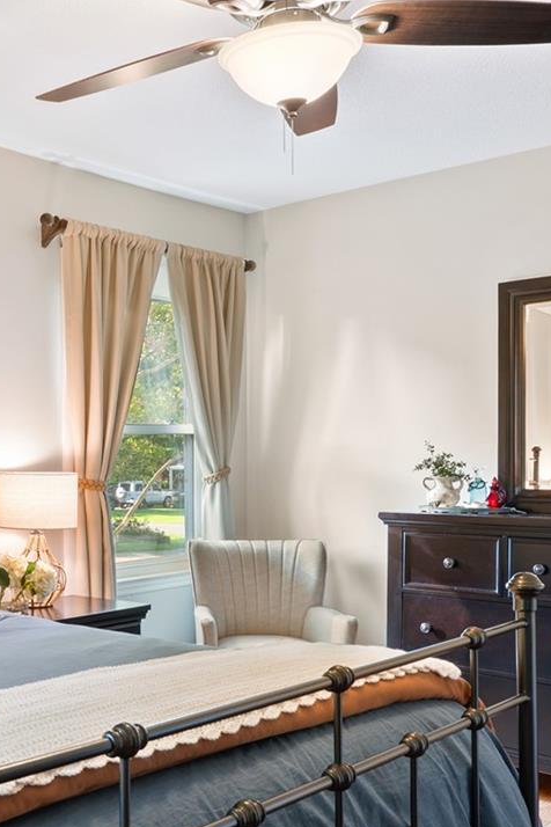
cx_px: 81
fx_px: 987
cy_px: 491
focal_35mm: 43
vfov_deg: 45.2
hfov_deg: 30.2
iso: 200
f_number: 8
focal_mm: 15
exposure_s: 4
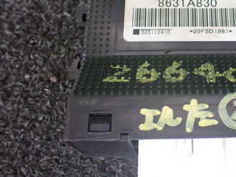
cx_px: 191
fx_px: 368
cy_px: 67
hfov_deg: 34.4
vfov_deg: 27.0
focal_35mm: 54
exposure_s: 1/125
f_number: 2.3
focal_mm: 5.4
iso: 640
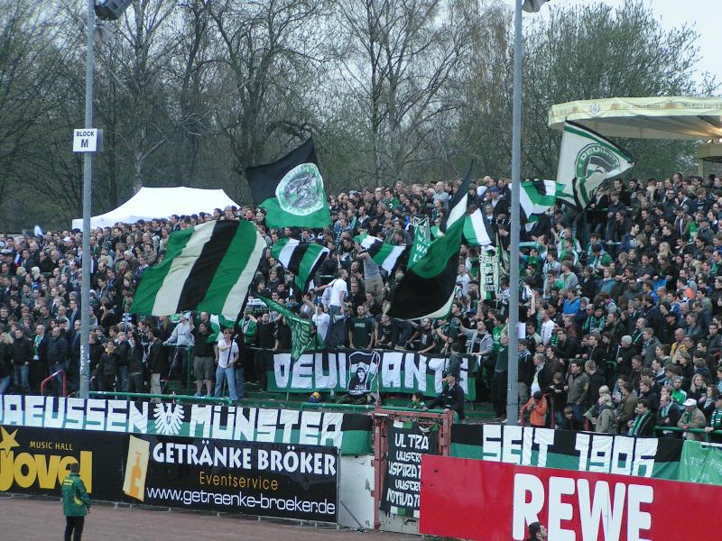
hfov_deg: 13.2
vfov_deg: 9.9
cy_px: 270
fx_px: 3129
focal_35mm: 150
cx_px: 361
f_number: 3.5
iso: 125
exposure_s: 1/160
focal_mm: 22.9
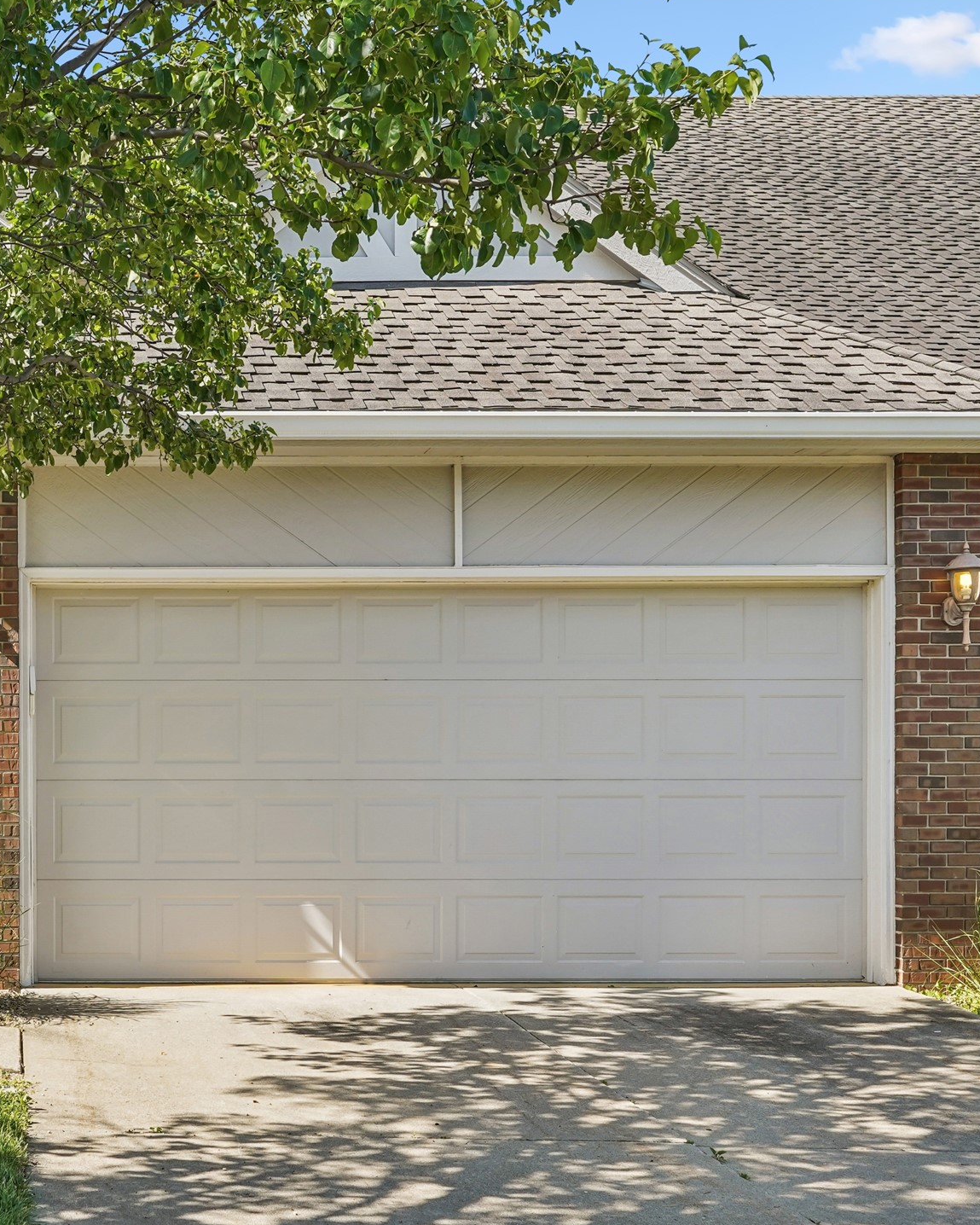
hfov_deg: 33.6
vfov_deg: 42.0
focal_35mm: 44
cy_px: 608
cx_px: 278
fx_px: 1595
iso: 400
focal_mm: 31
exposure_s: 1/250
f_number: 9
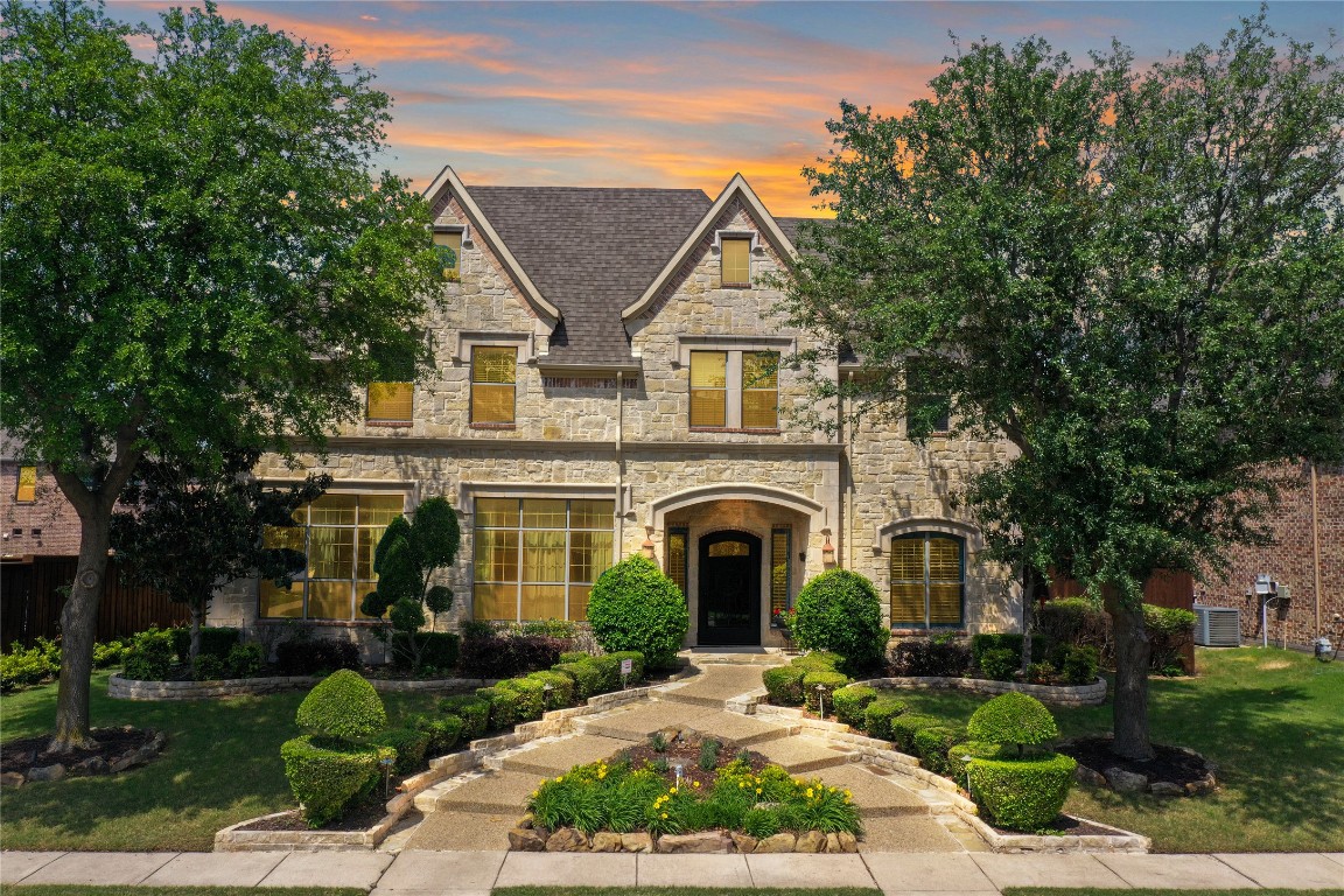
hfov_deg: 65.5
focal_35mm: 28
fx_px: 1045
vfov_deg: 46.4
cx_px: 672
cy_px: 448
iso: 100
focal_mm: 10.26
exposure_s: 1/320
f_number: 6.3
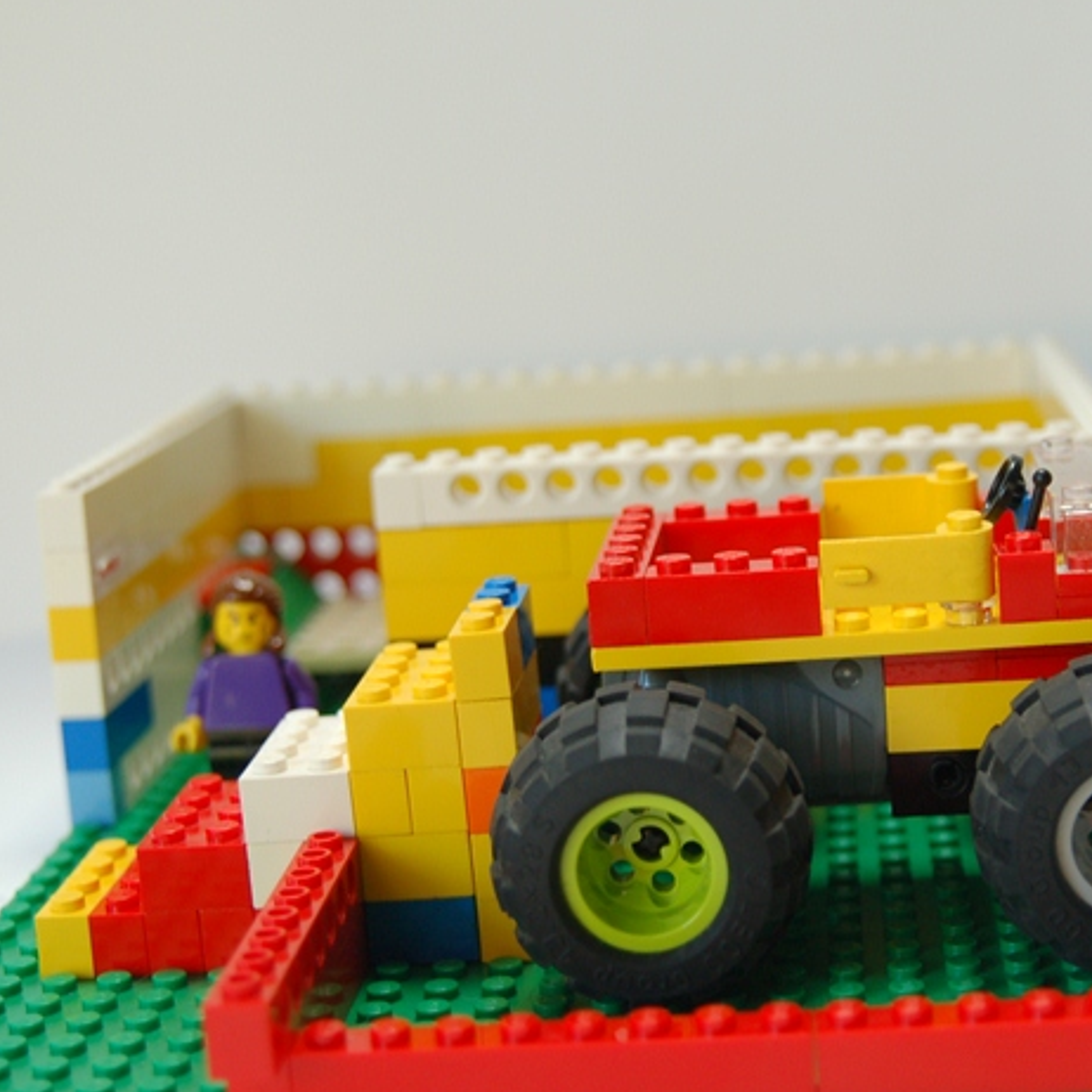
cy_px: 541
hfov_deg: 22.9
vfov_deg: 23.1
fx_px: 2677
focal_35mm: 75
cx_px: 768
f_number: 3.8
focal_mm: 34
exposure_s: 1/80
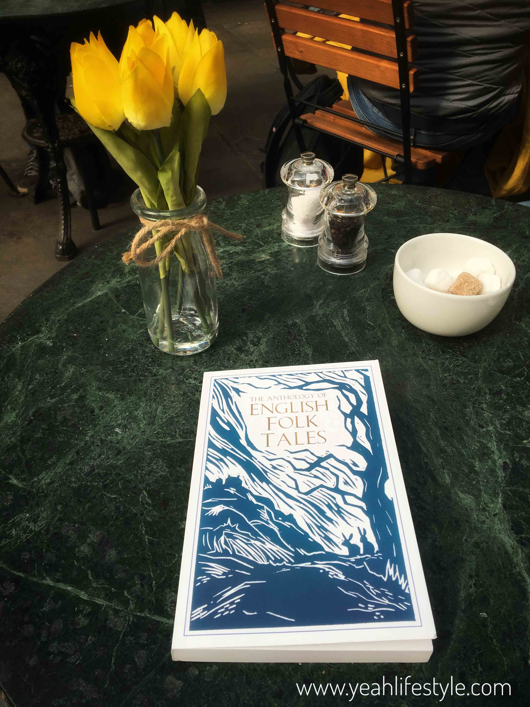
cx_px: 265
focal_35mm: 29
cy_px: 354
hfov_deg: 48.2
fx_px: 592
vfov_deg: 61.7
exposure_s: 1/358
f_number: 2.2
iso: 25
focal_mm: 4.15
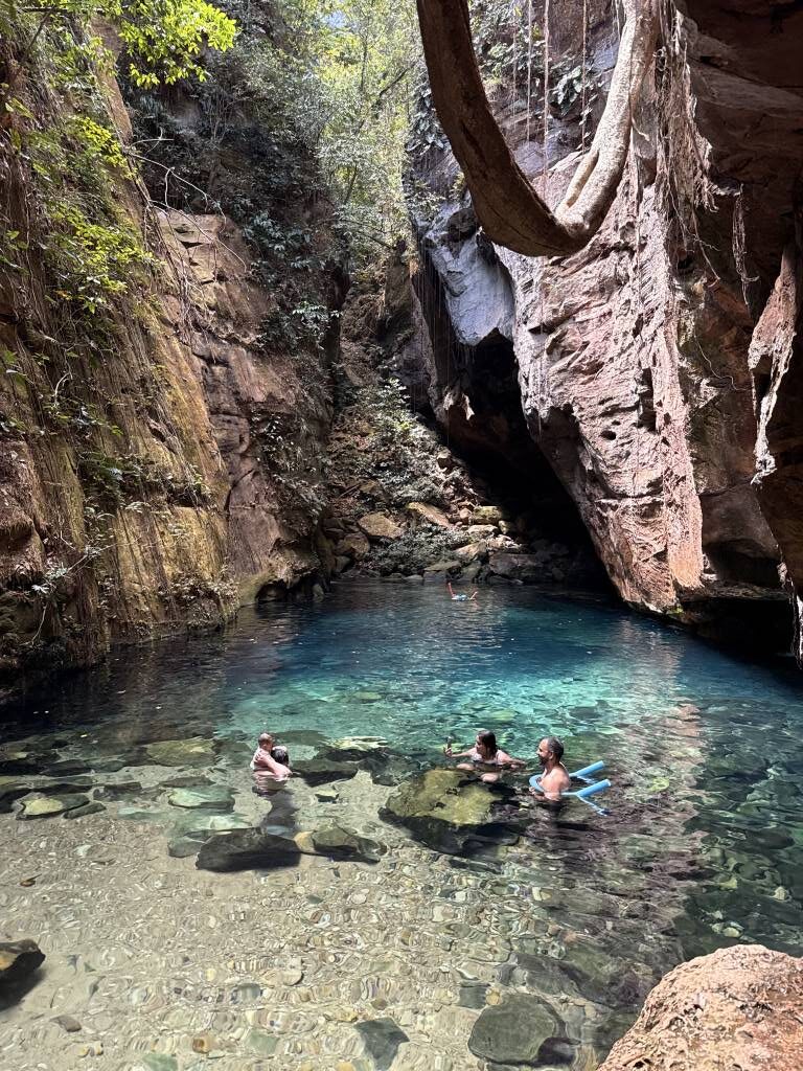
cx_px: 402
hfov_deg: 56.8
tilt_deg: +0.0
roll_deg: -0.8
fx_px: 742
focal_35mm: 24
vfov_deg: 71.6
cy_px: 536
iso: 160
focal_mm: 6.76
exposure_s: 1/121
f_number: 1.78
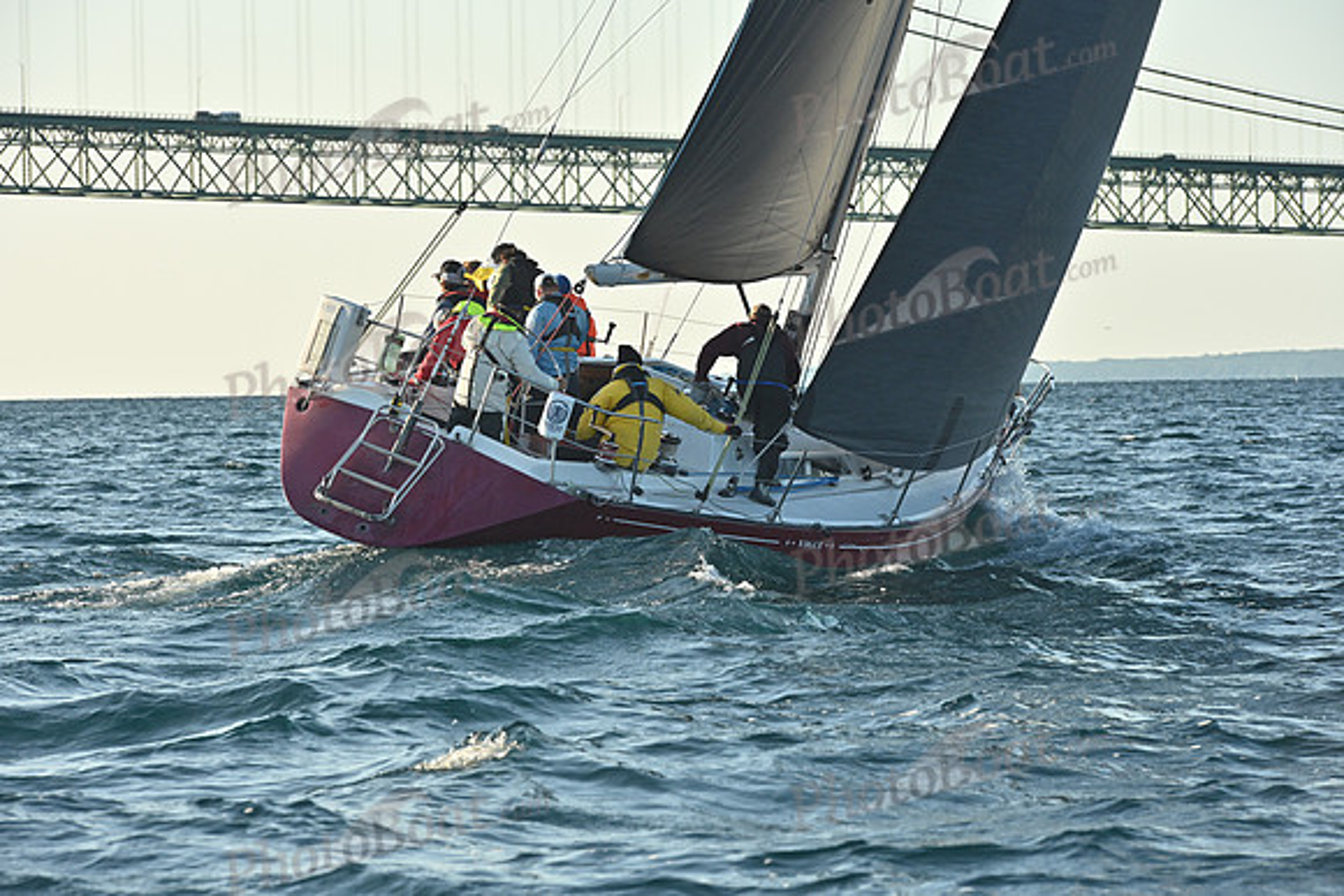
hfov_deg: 10.8
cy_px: 448
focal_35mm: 190
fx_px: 7095
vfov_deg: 7.2
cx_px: 672
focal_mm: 190
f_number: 10
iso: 800
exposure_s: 1/1000
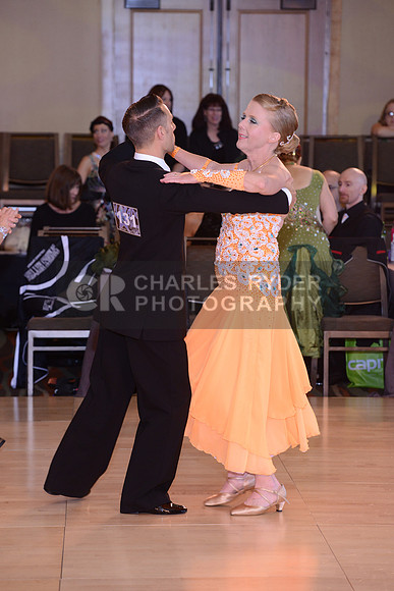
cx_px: 197
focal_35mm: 135
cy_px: 296
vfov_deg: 15.2
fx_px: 2215
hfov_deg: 10.2
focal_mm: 135
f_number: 5
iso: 1600
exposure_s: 1/250
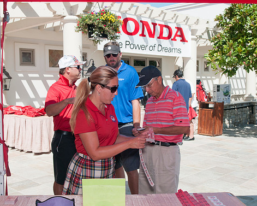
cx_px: 116
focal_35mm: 45
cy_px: 104
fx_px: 342
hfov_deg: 41.1
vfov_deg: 33.4
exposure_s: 1/250
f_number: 8
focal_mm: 26
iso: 200
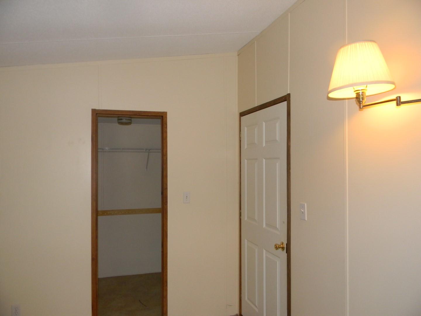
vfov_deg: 49.7
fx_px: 341
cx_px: 210
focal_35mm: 28
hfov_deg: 63.4
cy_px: 158
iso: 200
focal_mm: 5
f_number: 3.5
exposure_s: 1/26
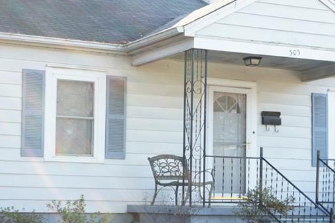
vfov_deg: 15.3
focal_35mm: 89
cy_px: 131
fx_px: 827
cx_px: 148
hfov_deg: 22.9
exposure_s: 1/60
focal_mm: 29
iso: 200
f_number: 5
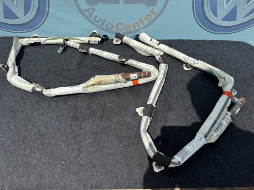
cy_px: 95
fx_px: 176
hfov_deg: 71.6
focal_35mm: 24
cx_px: 127
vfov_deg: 56.8
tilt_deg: -56.9
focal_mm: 6.76
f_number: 1.78
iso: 80
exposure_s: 1/9009
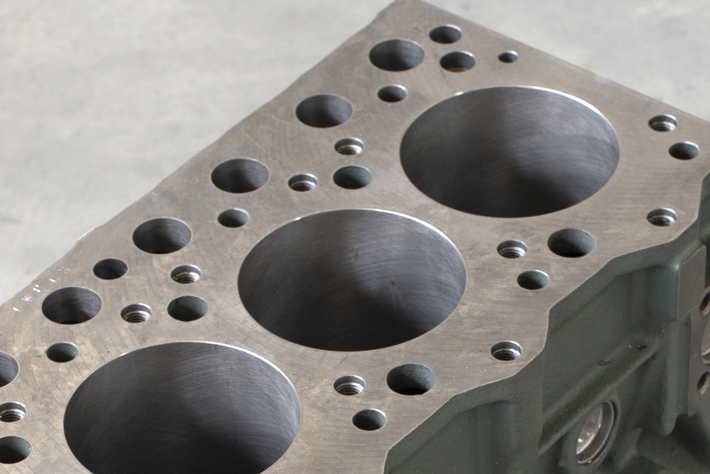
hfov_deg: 10.9
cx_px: 259
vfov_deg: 7.2
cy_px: 685
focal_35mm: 188
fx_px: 3709
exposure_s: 1/20
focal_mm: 50
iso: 500
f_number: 6.3
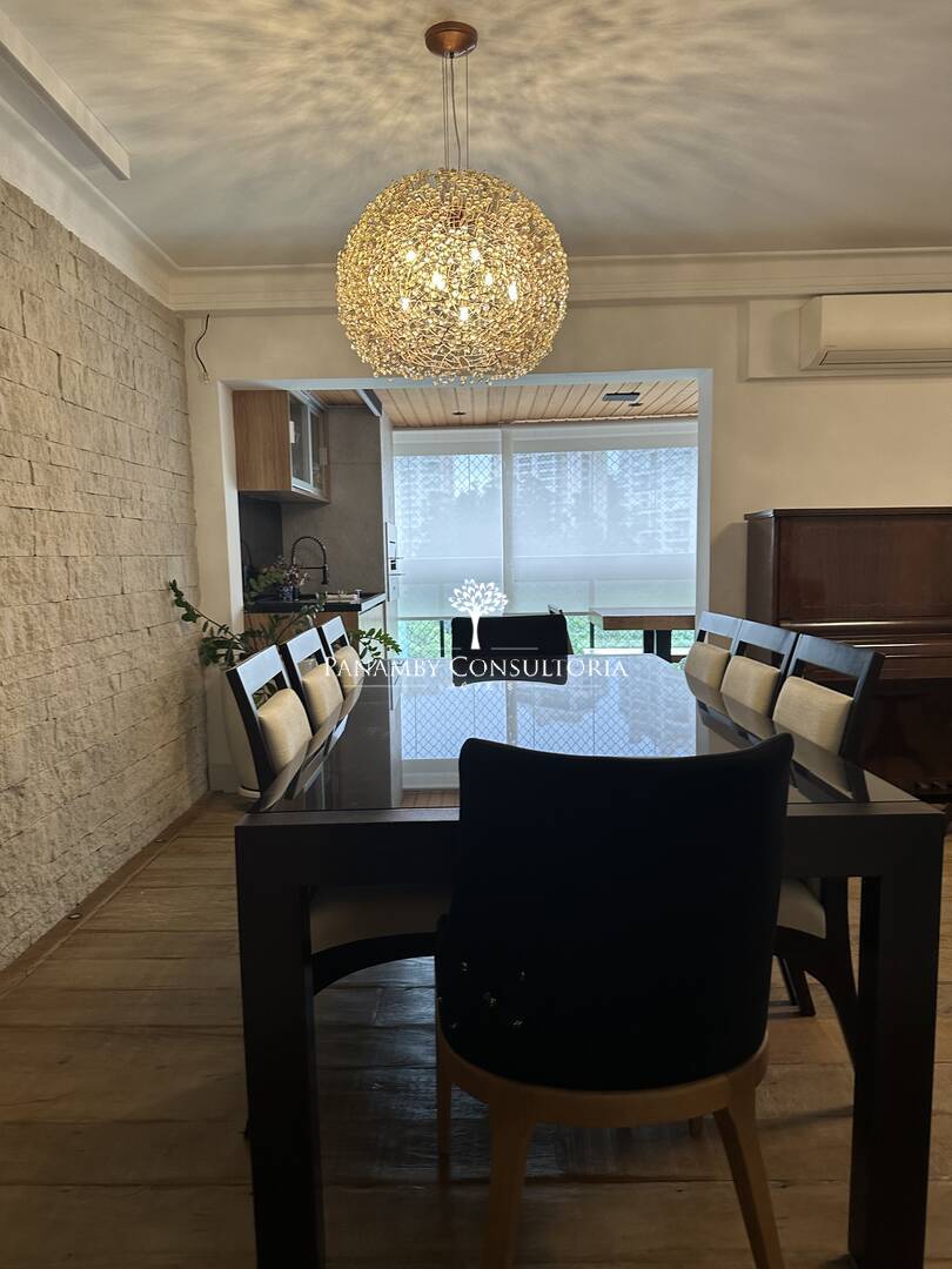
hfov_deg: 56.8
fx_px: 880
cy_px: 634
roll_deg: +0.2
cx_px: 476
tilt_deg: -5.4
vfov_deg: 71.6
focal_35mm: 24
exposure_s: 1/60
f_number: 1.78
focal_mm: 6.86
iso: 200
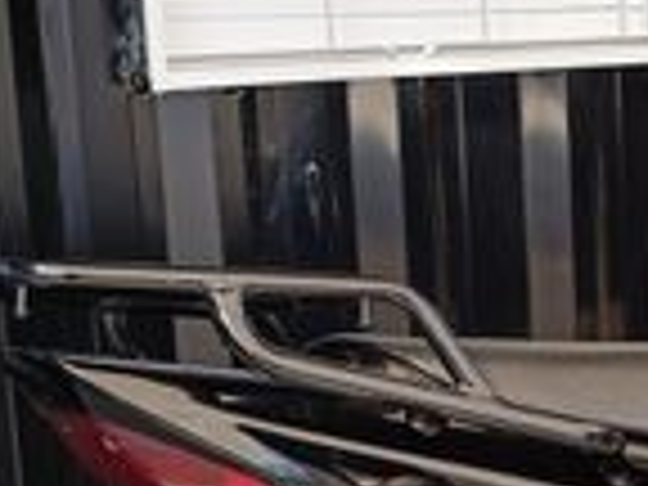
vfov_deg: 17.1
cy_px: 436
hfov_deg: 19.6
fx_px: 1591
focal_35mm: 85
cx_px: 1008
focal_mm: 4.94
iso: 51
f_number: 1.5
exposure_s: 1/147
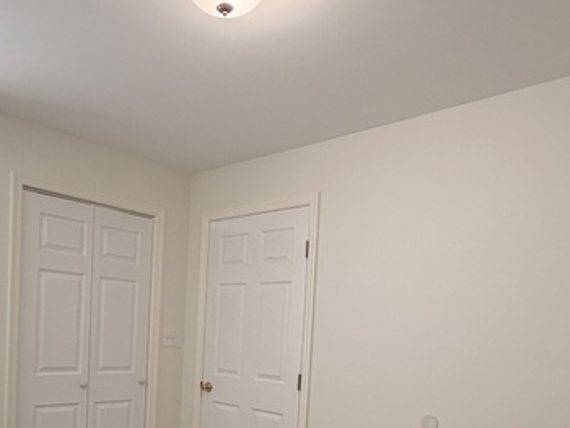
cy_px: 355
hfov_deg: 56.1
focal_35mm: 32
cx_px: 215
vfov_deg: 41.9
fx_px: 527
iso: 100
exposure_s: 1/120
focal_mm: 2.22
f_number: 2.2
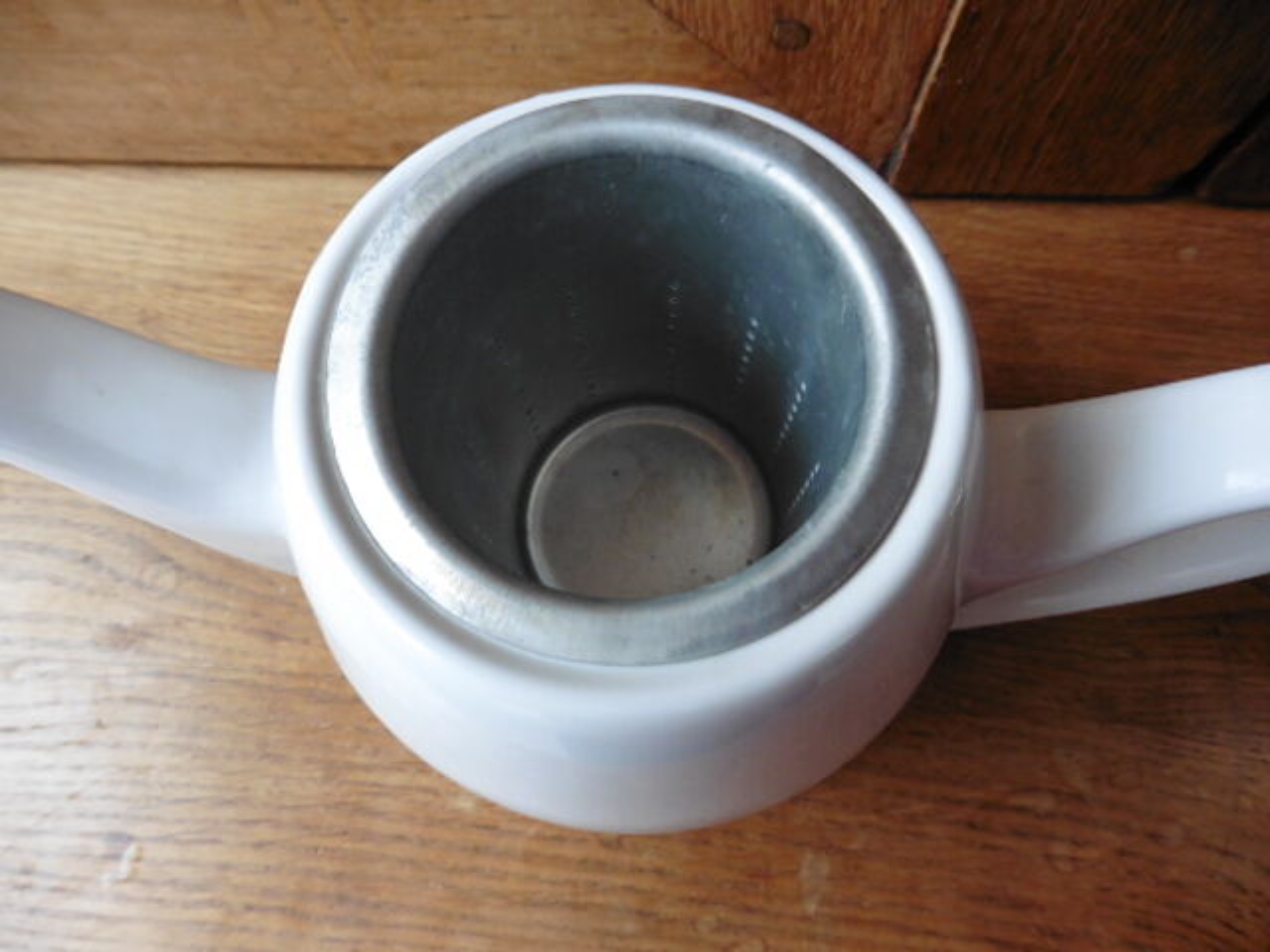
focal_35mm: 24
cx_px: 635
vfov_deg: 56.8
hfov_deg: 71.6
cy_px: 476
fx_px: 881
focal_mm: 4.3
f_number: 3.3
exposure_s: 1/60
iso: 320
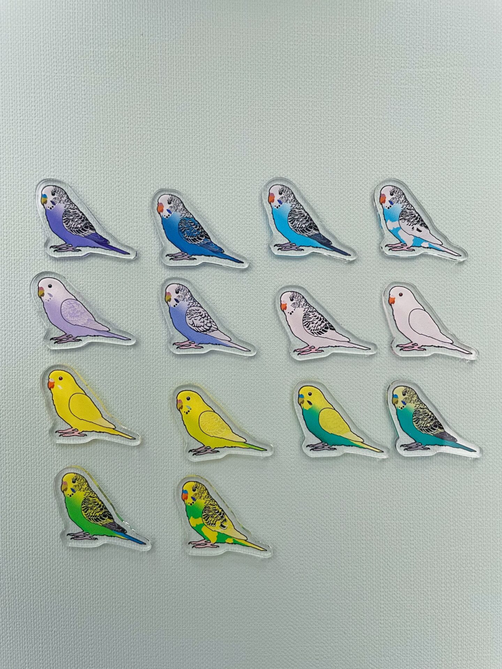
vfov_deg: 67.3
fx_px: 503
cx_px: 251
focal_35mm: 26
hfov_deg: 53.1
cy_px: 334
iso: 125
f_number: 1.6
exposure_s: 1/60
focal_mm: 4.2
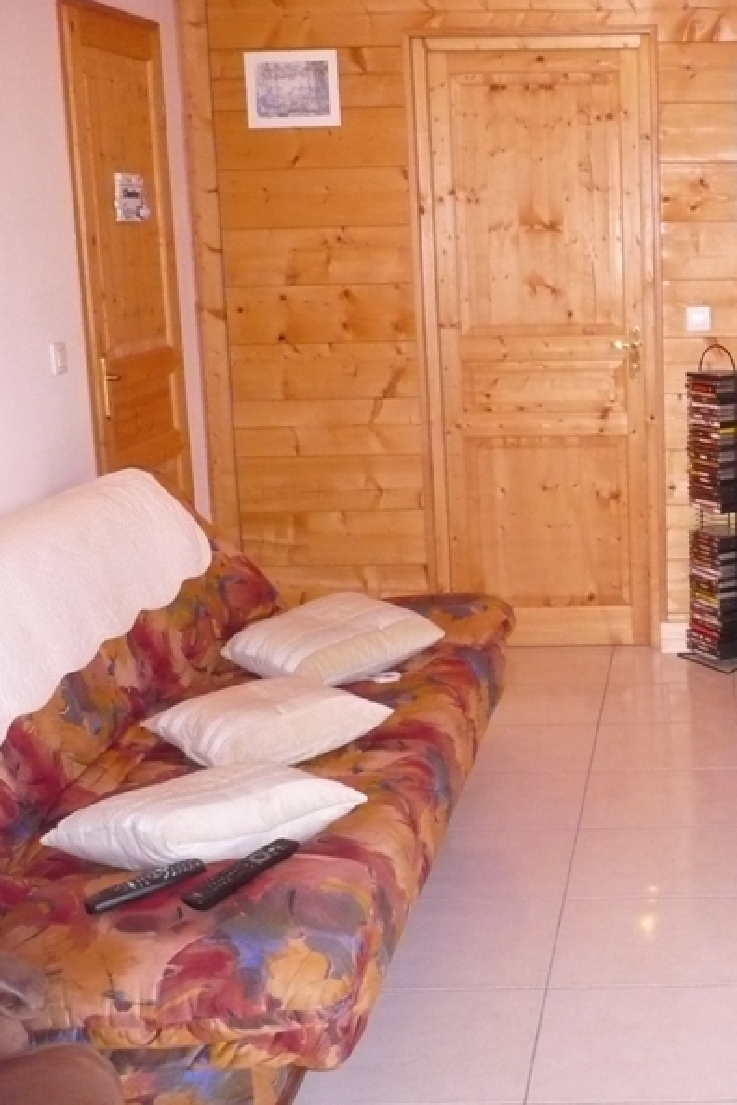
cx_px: 717
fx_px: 1505
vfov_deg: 40.3
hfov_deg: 26.2
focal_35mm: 49
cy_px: 554
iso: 640
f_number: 2.8
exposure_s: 1/30
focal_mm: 5.8
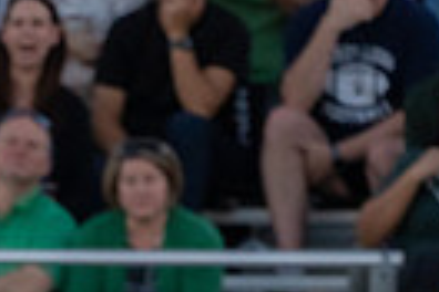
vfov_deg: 0.6
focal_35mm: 2127
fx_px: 25936
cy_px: 586
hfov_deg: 1.0
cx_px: -124
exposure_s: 1/1250
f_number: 5.6
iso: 2500
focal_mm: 400
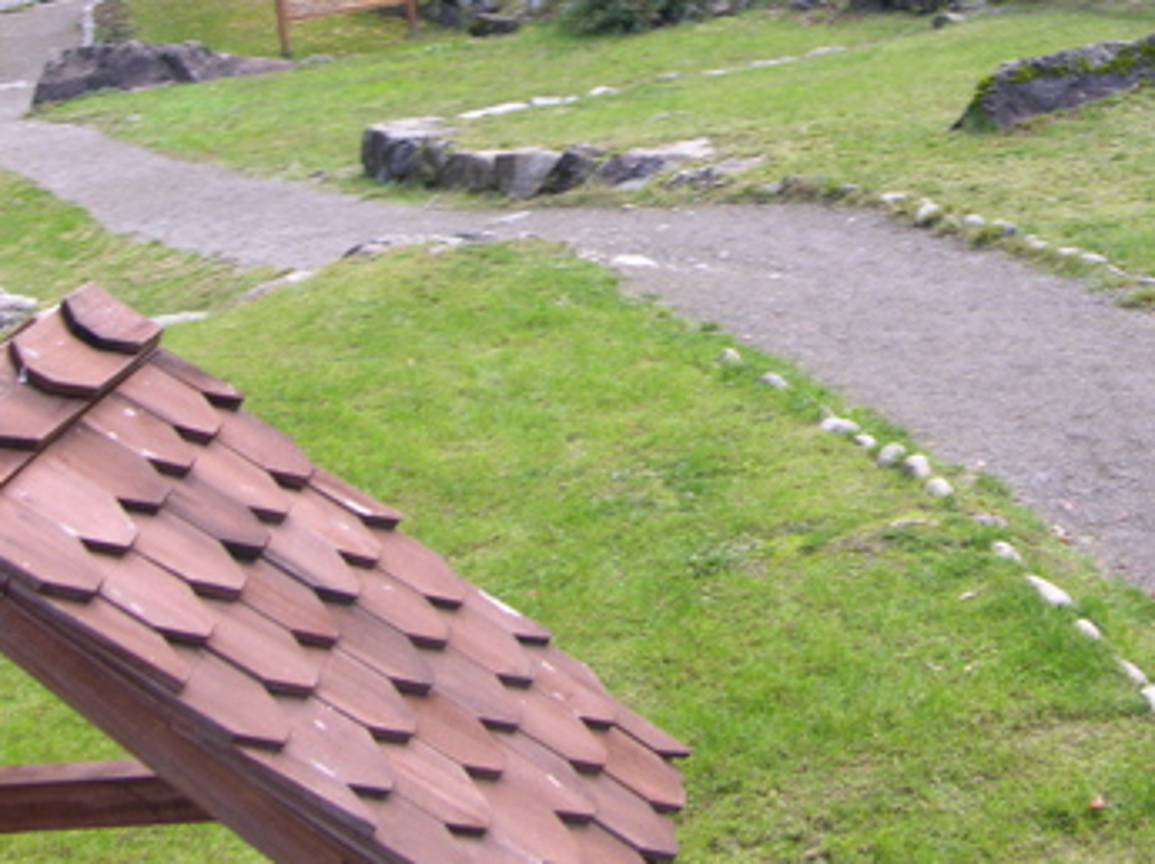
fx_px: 2167
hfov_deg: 29.7
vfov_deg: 22.3
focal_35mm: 65
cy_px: 191
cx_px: 740
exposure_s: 1/44.2
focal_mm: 8.9
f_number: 3.2
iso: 50
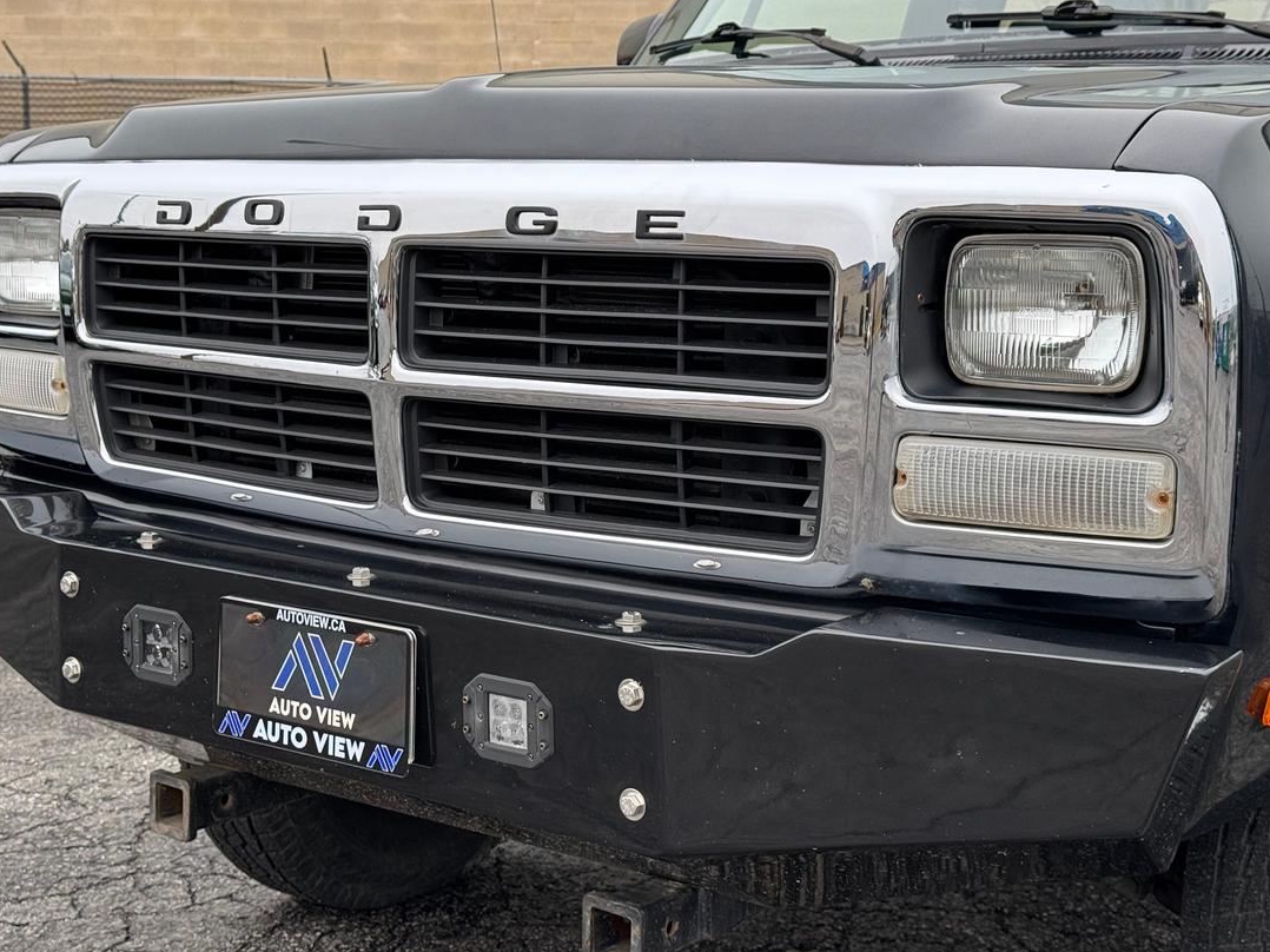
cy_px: 431
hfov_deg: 33.8
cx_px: 588
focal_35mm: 57
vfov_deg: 25.6
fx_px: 2091
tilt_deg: -7.0
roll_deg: -1.1
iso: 64
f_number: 1.78
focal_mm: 6.76
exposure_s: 1/582
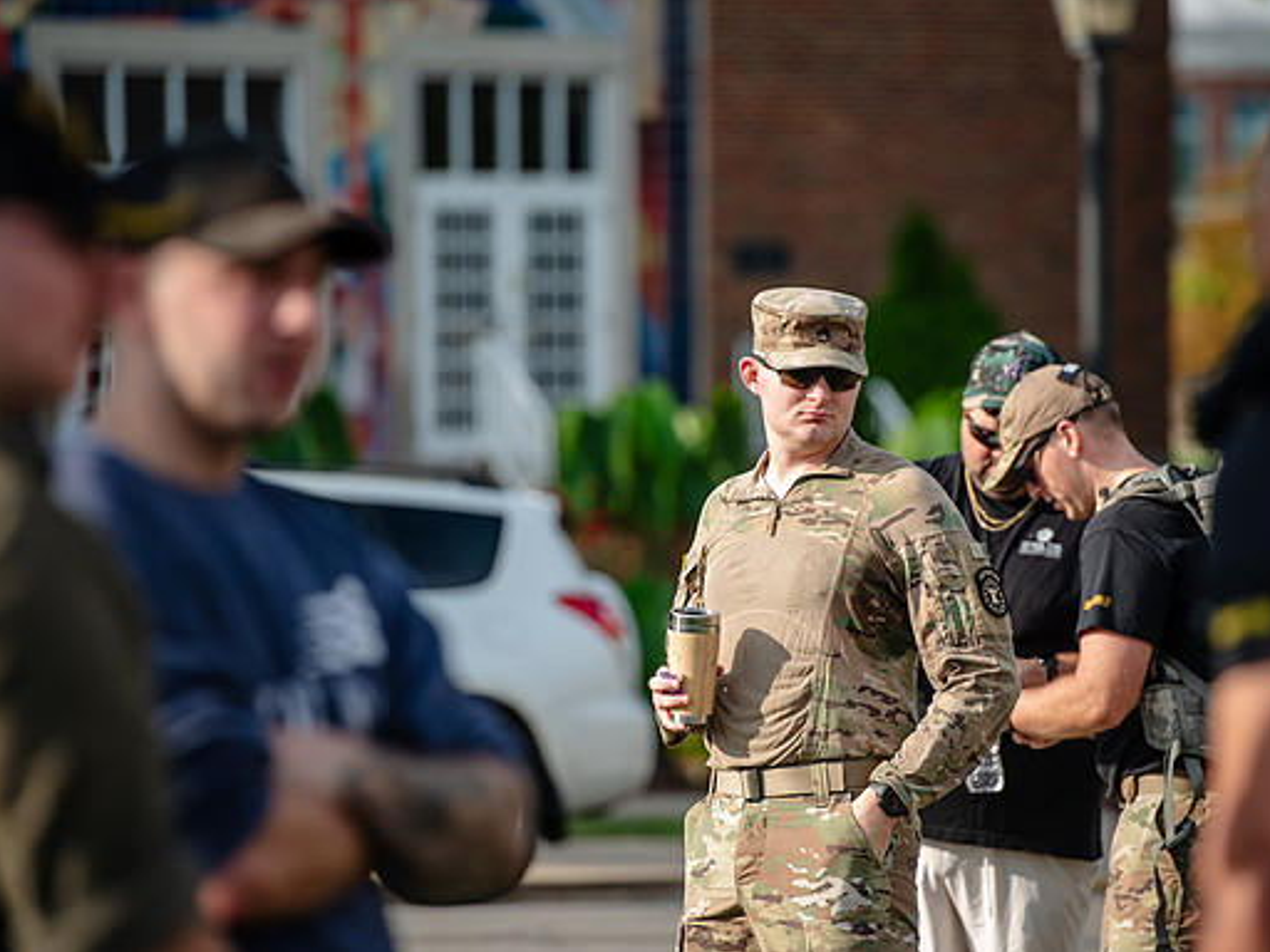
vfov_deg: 6.8
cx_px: 712
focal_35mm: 218
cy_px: 475
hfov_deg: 9.1
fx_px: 7998
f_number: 3.5
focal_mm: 200
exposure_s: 1/800
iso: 100
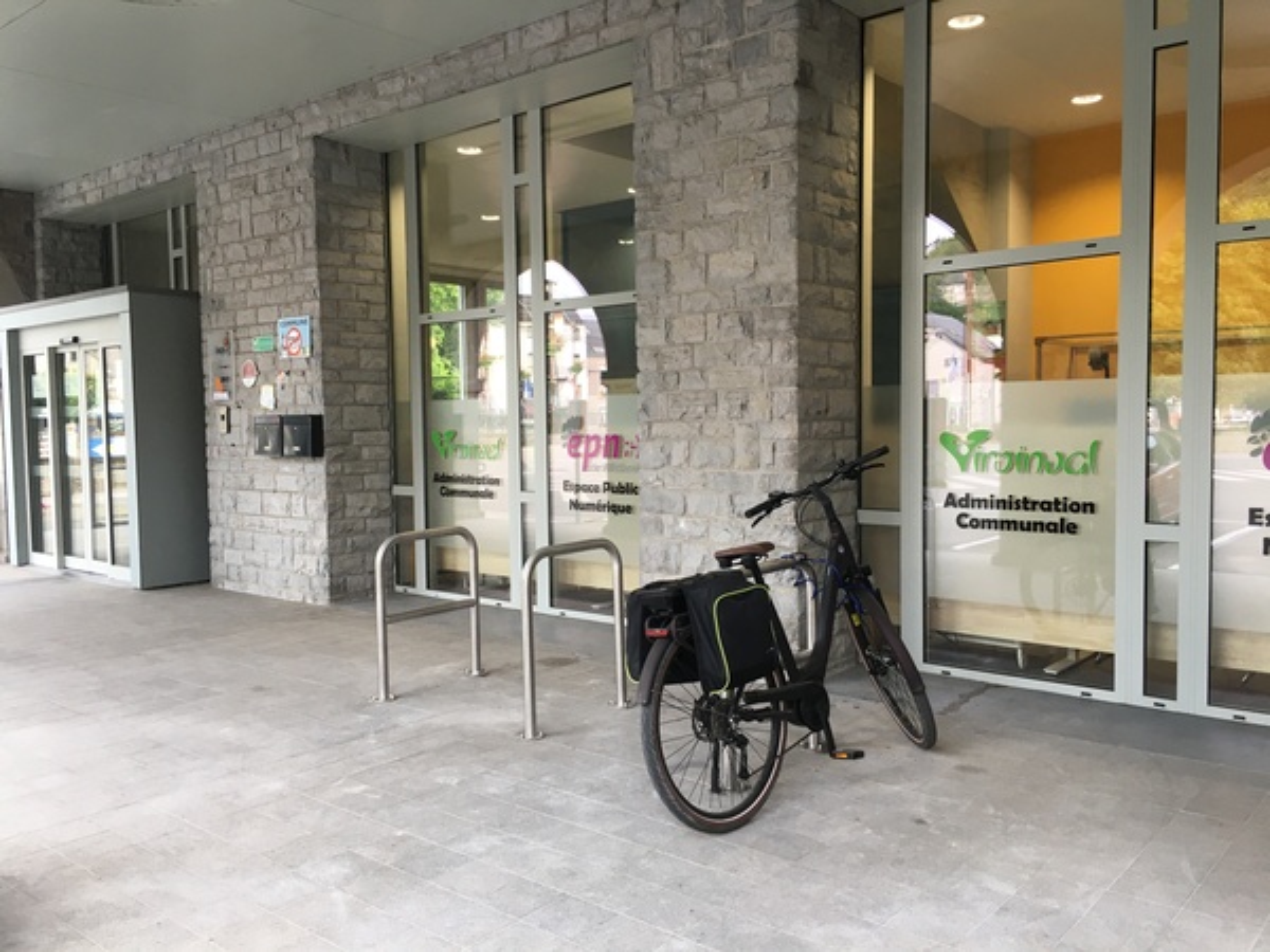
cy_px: 476
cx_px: 635
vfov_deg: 48.2
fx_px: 1064
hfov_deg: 61.7
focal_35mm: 29
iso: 25
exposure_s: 1/33
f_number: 2.2
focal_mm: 4.15
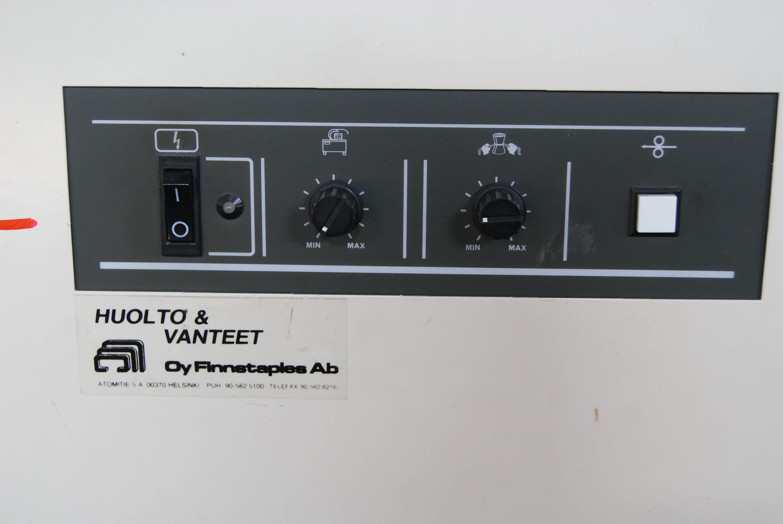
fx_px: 1143
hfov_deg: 37.8
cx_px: 392
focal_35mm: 52
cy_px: 262
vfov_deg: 25.8
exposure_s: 1/15
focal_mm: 35
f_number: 5
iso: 400
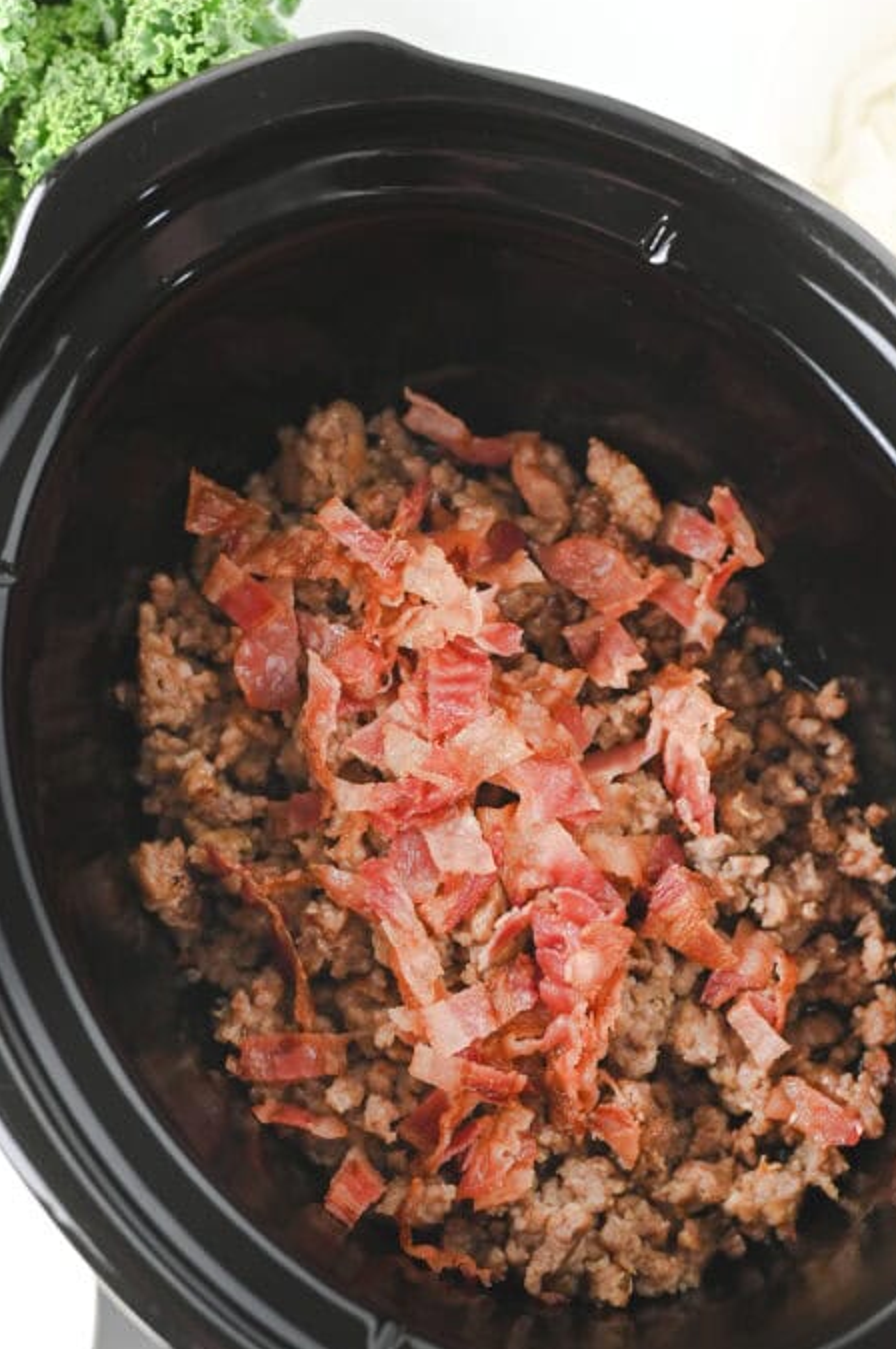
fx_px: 2843
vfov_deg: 26.7
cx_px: 485
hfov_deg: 17.9
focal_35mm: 76
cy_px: 723
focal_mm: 50
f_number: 4
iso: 1400
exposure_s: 1/100
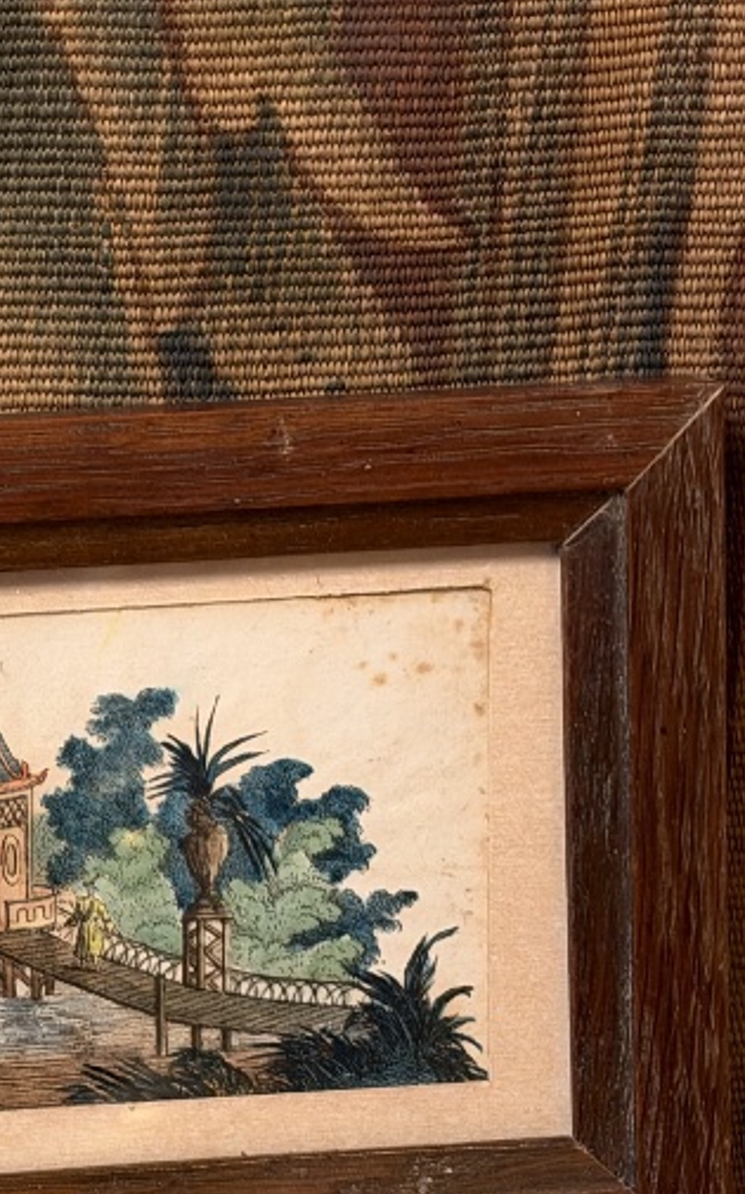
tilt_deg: -26.6
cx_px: -210
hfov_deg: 10.6
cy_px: 705
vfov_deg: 17.2
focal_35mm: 121
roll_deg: -0.5
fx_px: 3936
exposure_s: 1/50
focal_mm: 6.93
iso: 200
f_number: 1.8
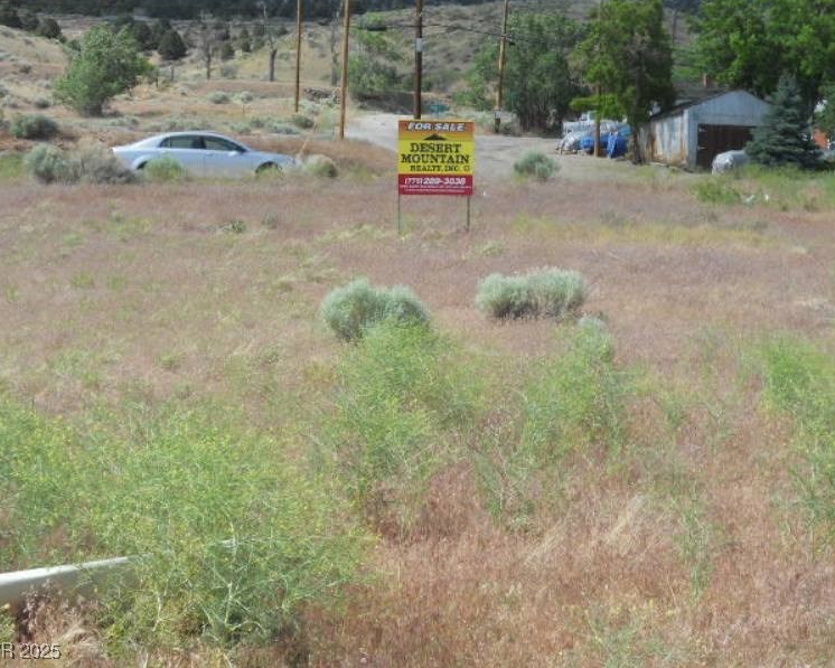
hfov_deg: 27.9
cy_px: 333
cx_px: 421
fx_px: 1681
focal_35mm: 68
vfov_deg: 22.5
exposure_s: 1/320
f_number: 5.3
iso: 80
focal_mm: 11.7
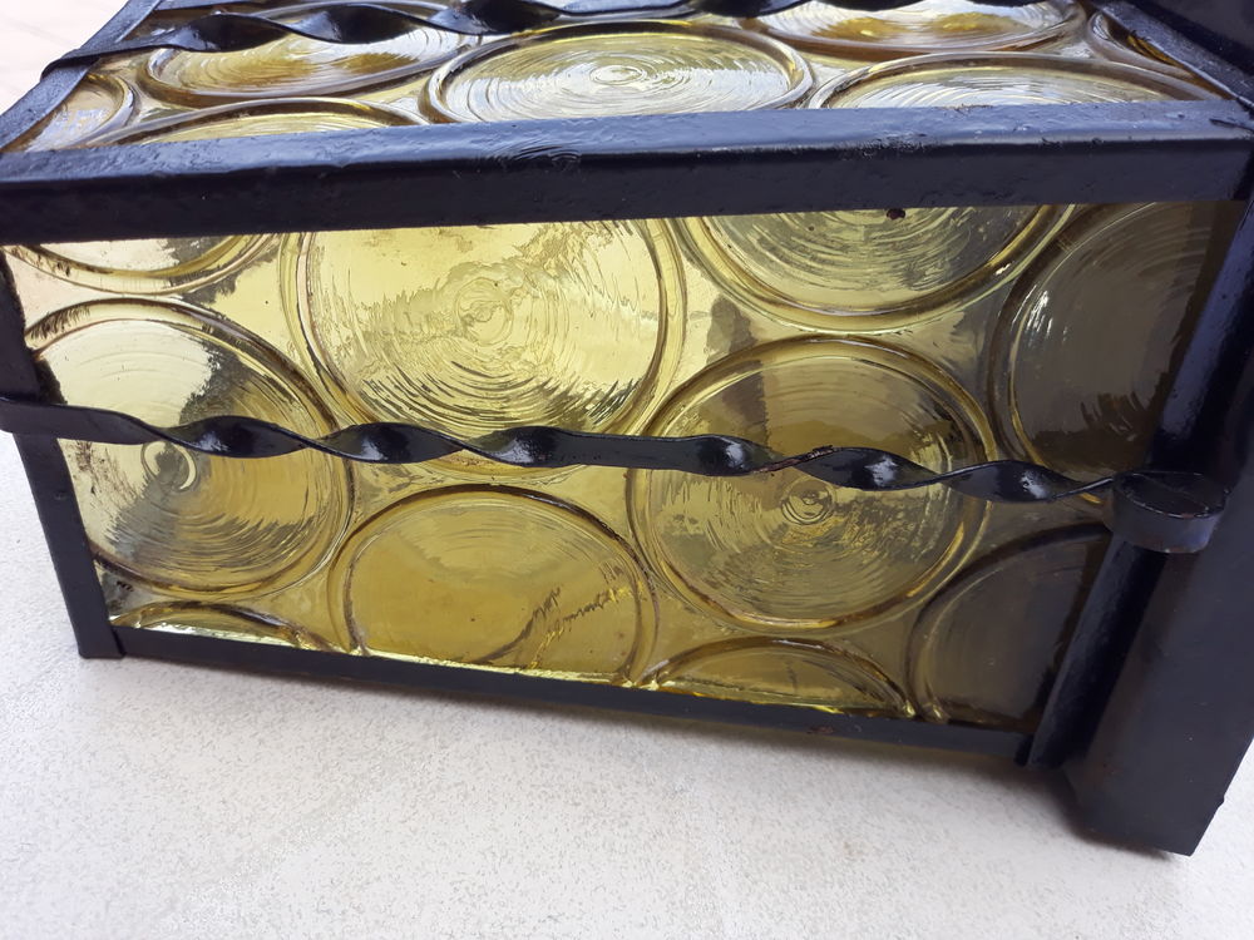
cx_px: 627
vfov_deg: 51.4
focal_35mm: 27
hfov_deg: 65.3
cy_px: 470
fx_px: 978
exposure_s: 1/172
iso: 40
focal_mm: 3.71
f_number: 1.7
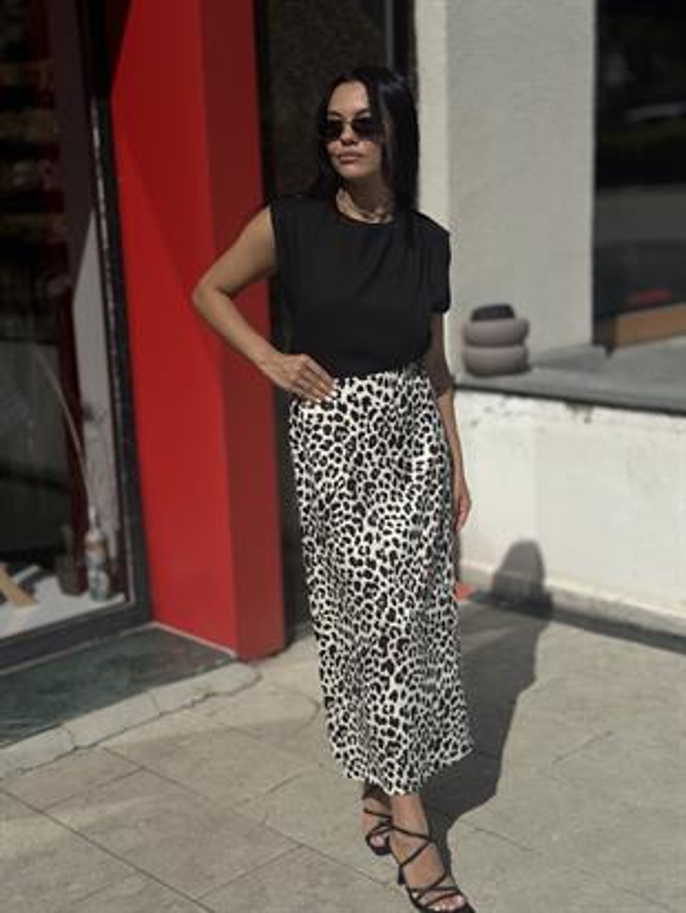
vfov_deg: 39.6
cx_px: 343
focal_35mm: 48
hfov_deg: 30.3
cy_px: 456
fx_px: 1268
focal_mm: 6.86
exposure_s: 1/18868
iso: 64
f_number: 1.78
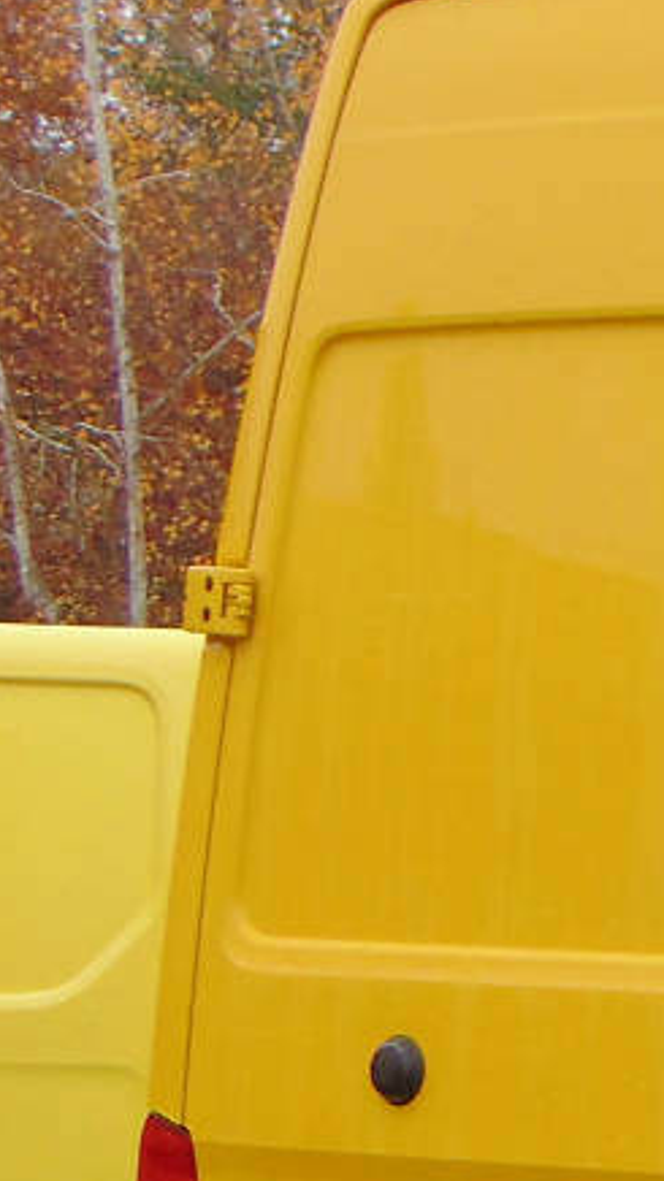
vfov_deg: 10.7
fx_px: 6265
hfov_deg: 5.8
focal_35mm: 200
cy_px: 1092
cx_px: 1707
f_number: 3.5
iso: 80
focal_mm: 9
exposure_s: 1/100
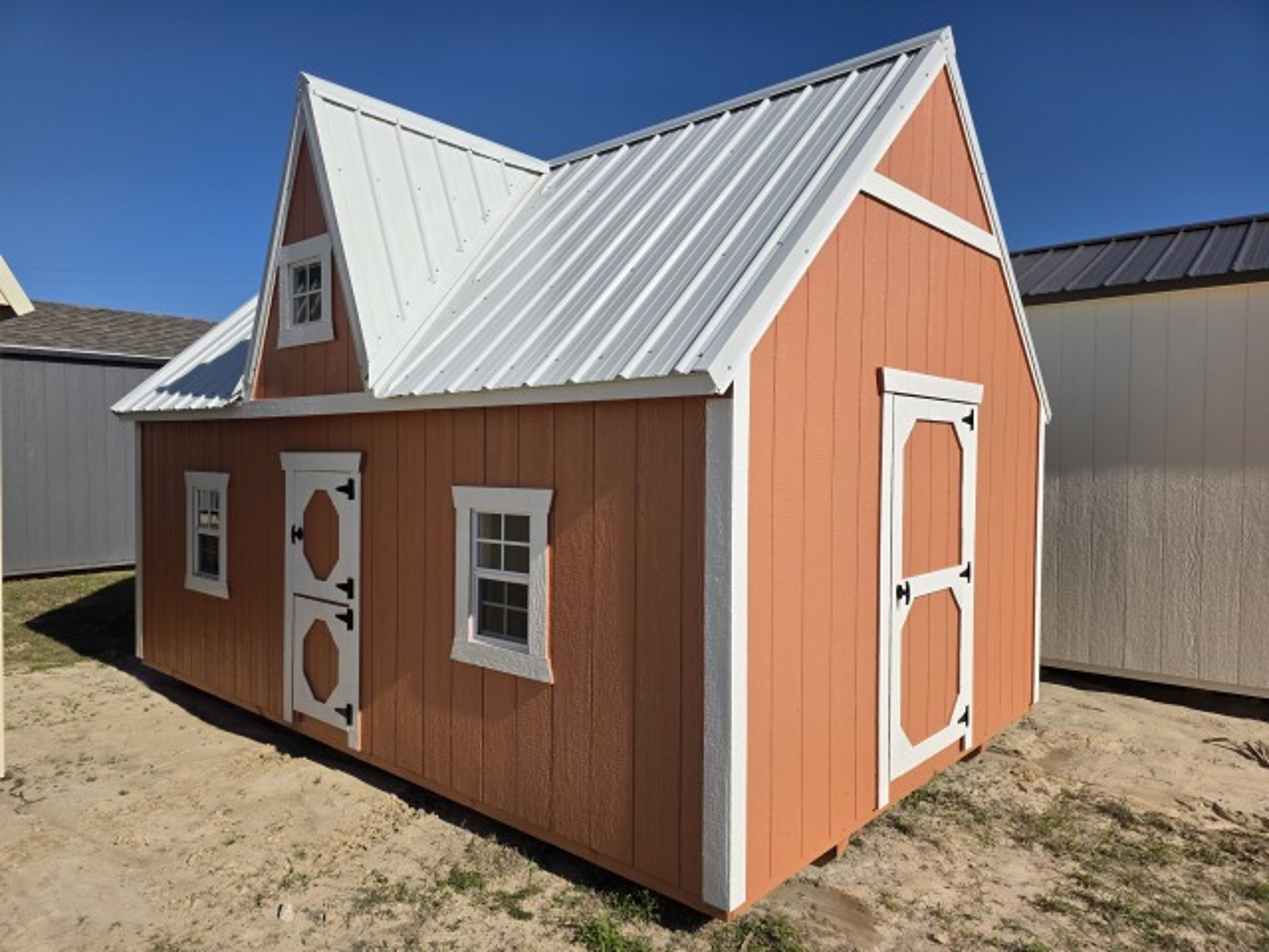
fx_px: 843
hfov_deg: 73.9
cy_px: 476
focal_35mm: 23
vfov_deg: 58.9
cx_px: 634
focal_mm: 6.3
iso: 50
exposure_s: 1/7944
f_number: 1.7
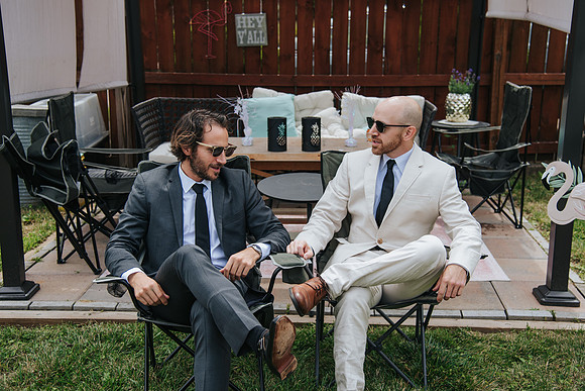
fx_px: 823
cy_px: 181
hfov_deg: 39.1
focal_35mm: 51
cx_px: 300
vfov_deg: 26.7
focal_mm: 46
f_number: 4
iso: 100
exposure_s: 1/500
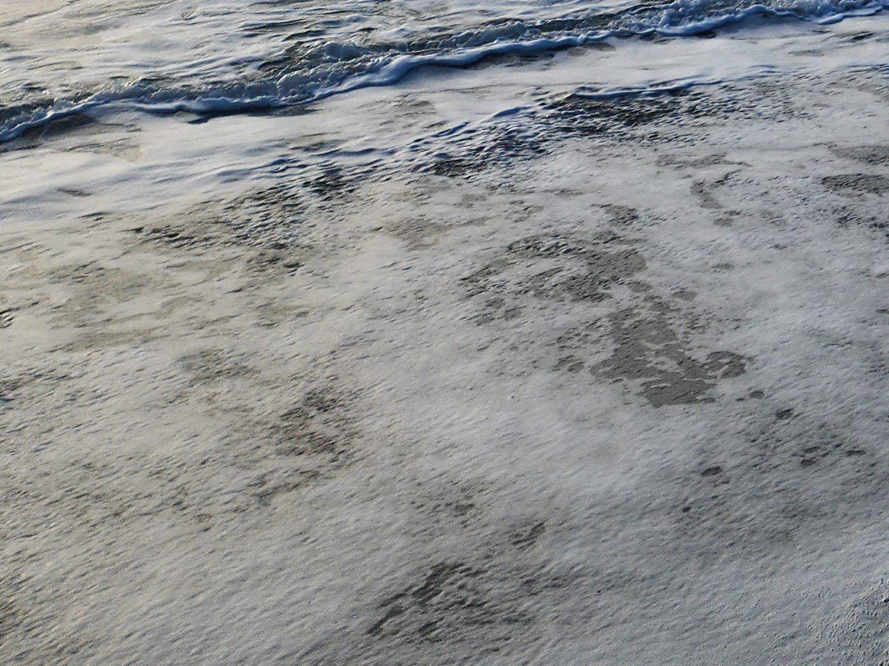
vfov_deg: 18.1
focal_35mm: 72
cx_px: 1266
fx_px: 1849
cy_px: -346
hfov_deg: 22.9
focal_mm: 6.4
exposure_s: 1/1597
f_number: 1.8
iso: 12
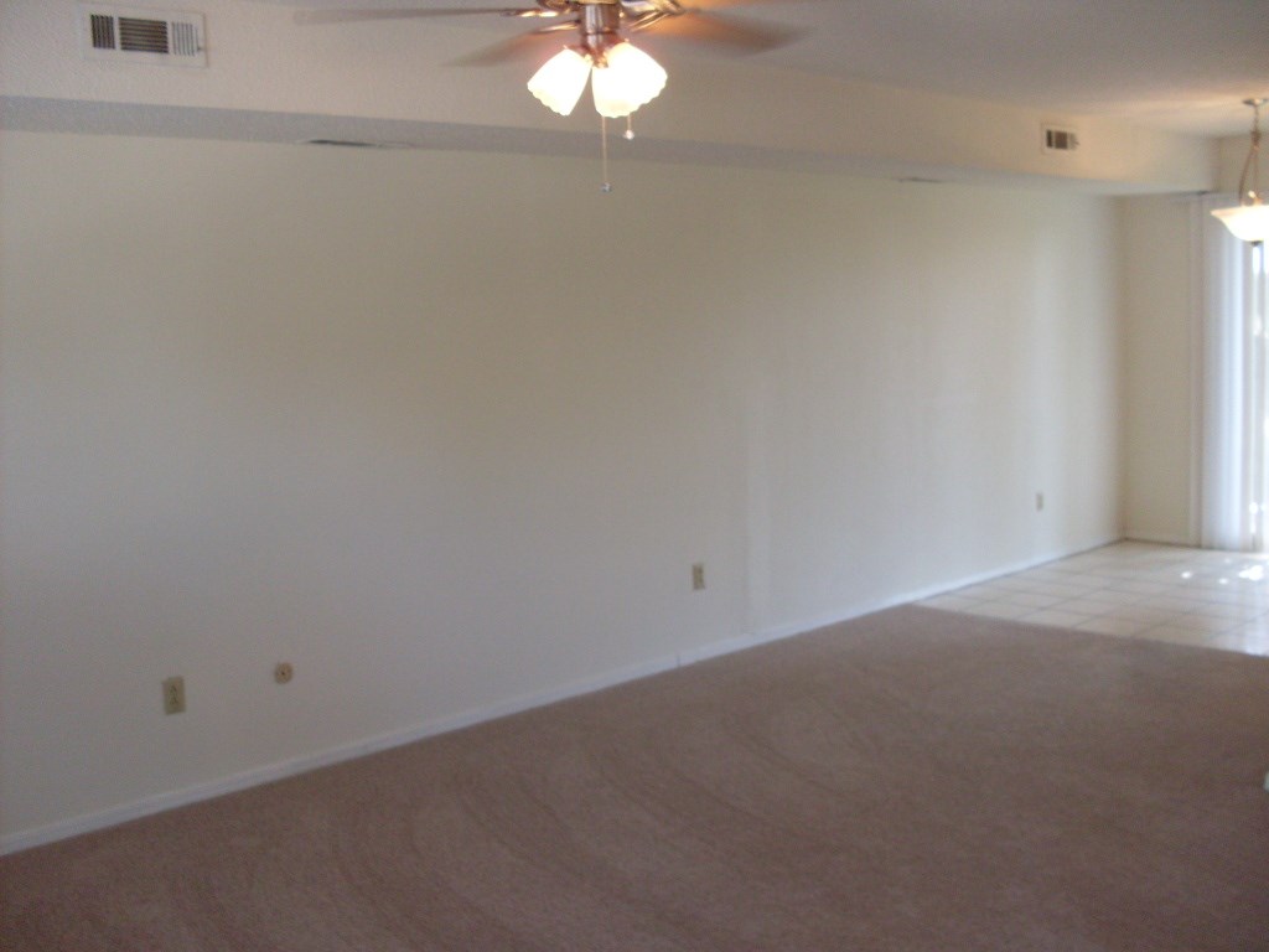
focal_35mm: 38
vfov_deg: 37.7
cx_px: 634
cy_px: 476
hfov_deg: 49.0
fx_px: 1393
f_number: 2.8
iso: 100
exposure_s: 1/45
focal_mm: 6.3
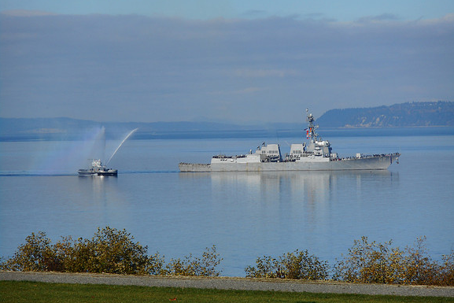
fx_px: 2636
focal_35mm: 209
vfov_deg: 6.6
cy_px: 154
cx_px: 227
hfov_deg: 9.8
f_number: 6.6
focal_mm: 36
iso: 80
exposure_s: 1/500
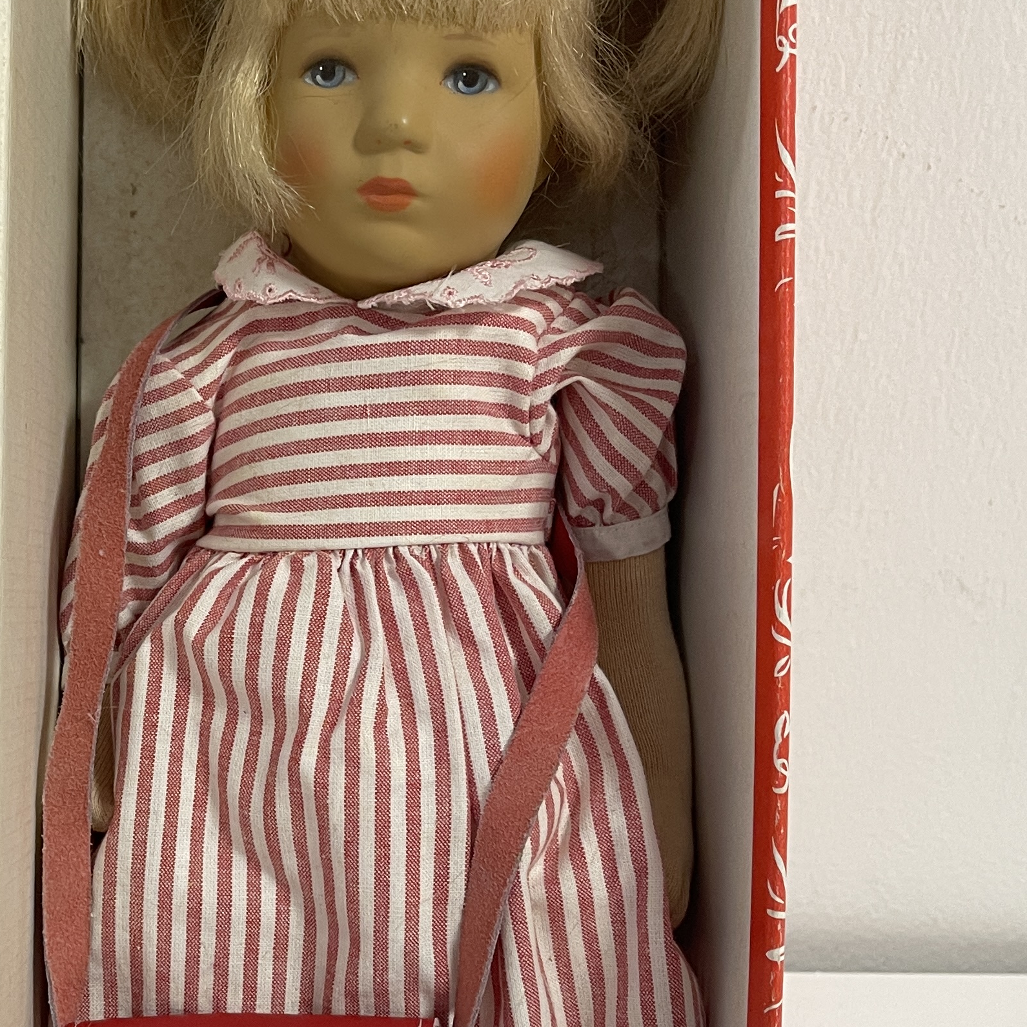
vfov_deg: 30.4
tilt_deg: -27.5
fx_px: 1880
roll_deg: +1.3
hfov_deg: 29.5
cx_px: 133
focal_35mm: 56
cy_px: 656
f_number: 1.6
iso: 125
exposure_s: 1/50
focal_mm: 5.1
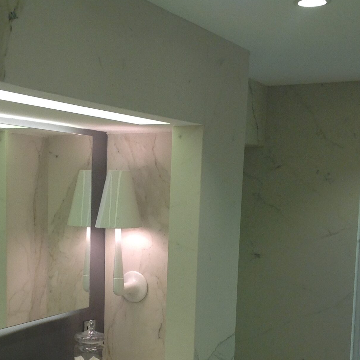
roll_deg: -1.0
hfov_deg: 26.2
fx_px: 765
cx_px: 91
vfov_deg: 26.1
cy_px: 275
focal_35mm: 65
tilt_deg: -5.3
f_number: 2.4
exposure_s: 1/60
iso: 64
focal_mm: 4.28
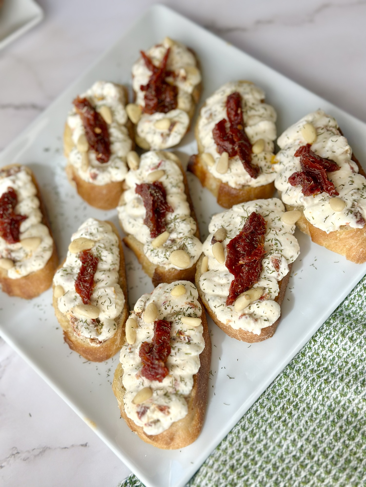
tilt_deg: -63.9
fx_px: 677
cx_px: 183
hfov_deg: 30.3
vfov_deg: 39.7
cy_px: 244
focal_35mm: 48
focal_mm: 6.86
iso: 80
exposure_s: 1/1030
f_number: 1.78
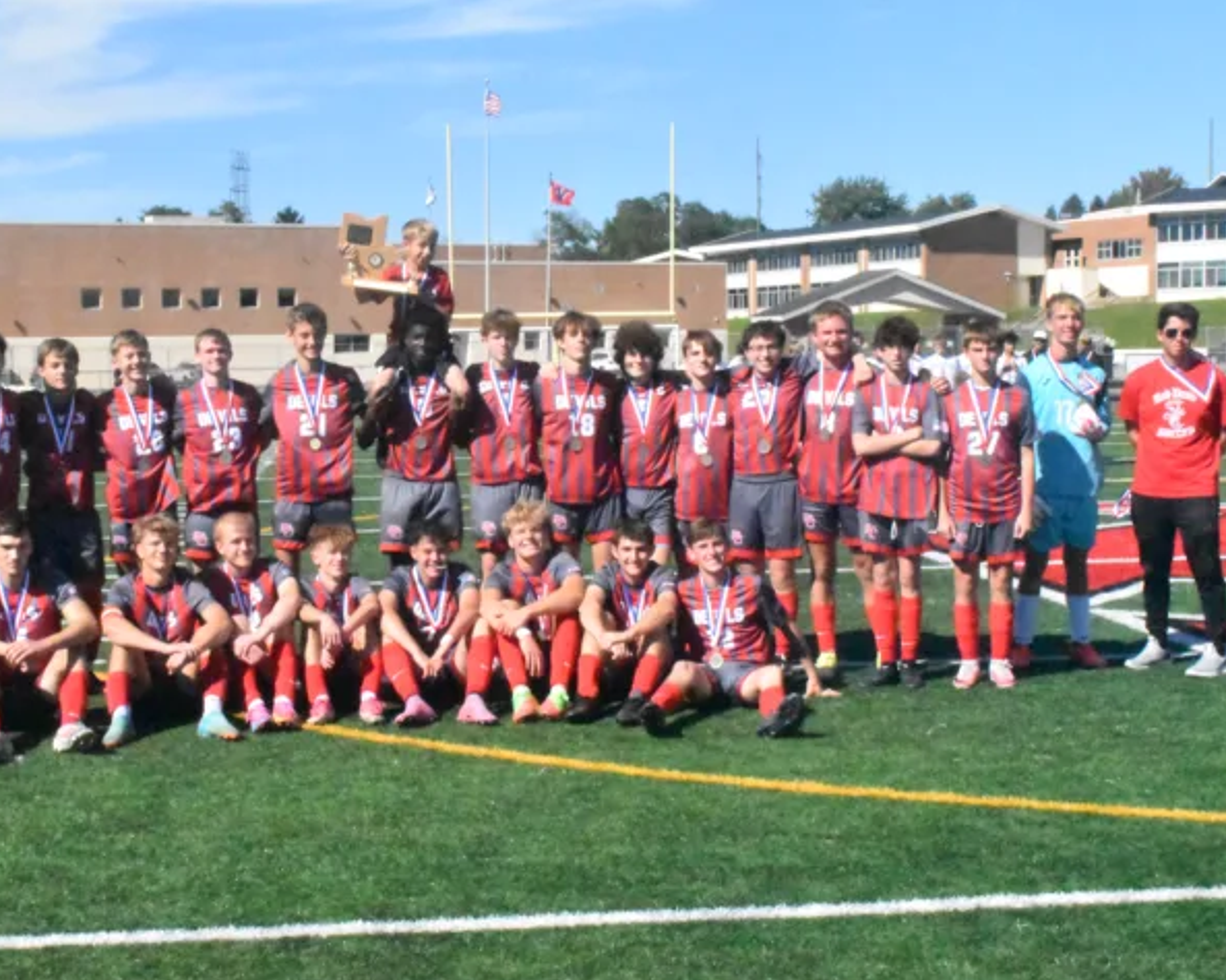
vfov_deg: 26.7
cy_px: 515
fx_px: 2068
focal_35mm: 57
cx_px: 490
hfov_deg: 32.9
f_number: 29
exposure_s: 1/4000
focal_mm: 32
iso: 25600
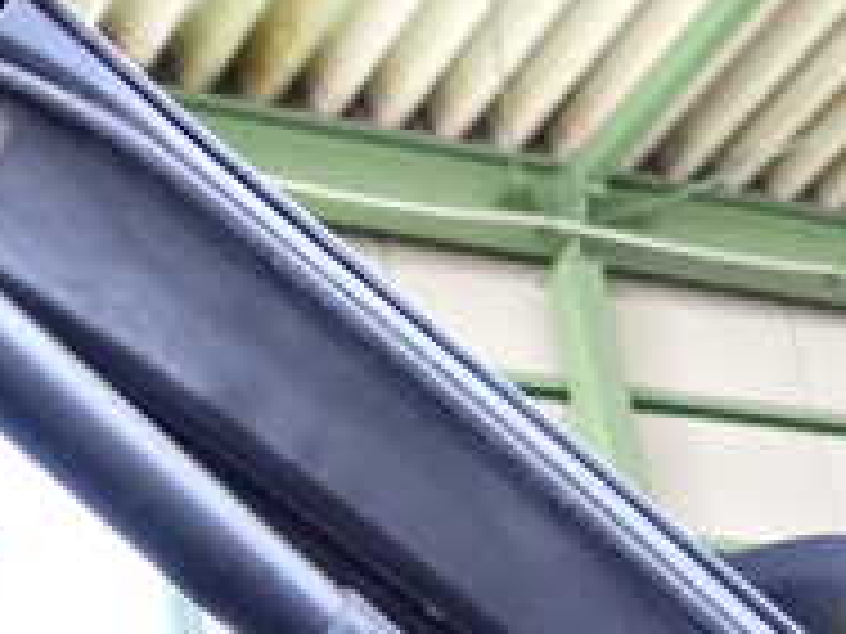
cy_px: 818
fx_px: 2346
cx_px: 310
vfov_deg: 14.7
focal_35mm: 96
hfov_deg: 20.4
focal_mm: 5.4
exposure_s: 1/100
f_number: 2.3
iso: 1250
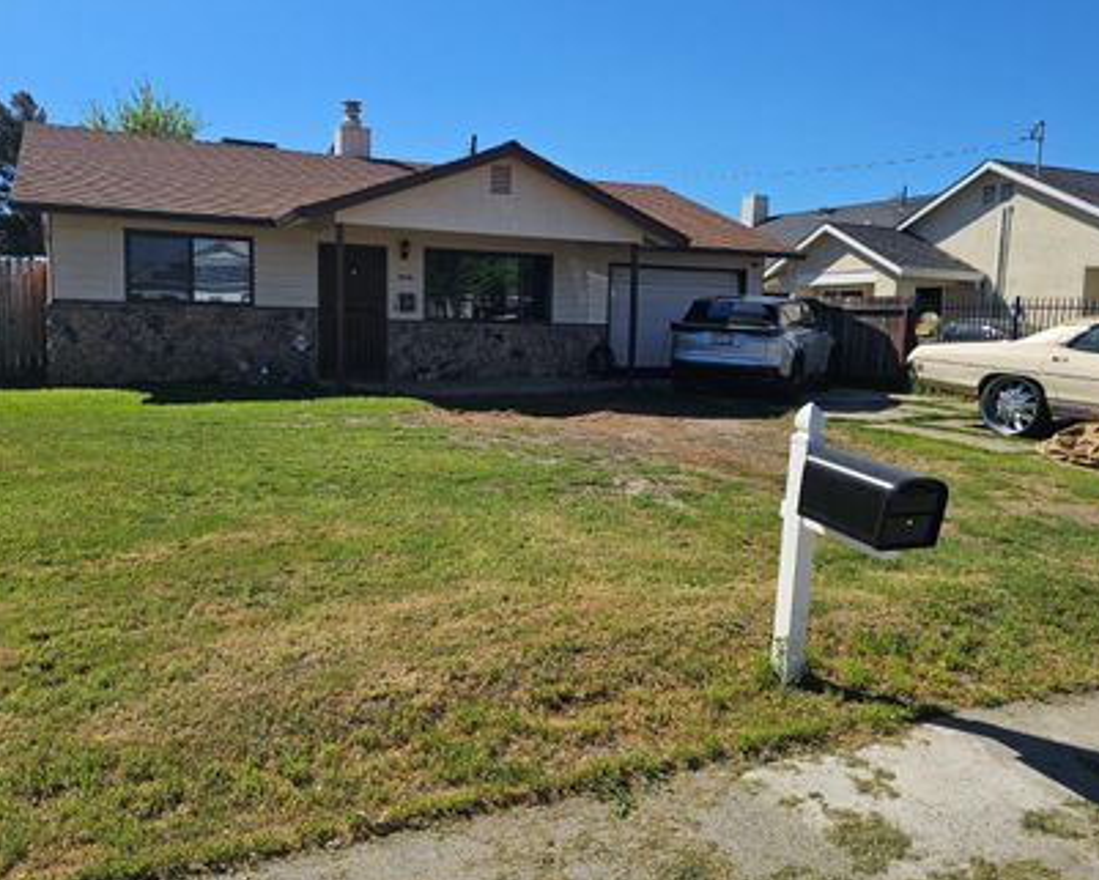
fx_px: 911
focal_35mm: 28
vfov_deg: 51.5
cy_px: 415
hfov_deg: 62.1
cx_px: 504
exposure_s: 1/981
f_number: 1.7
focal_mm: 6.3
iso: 10
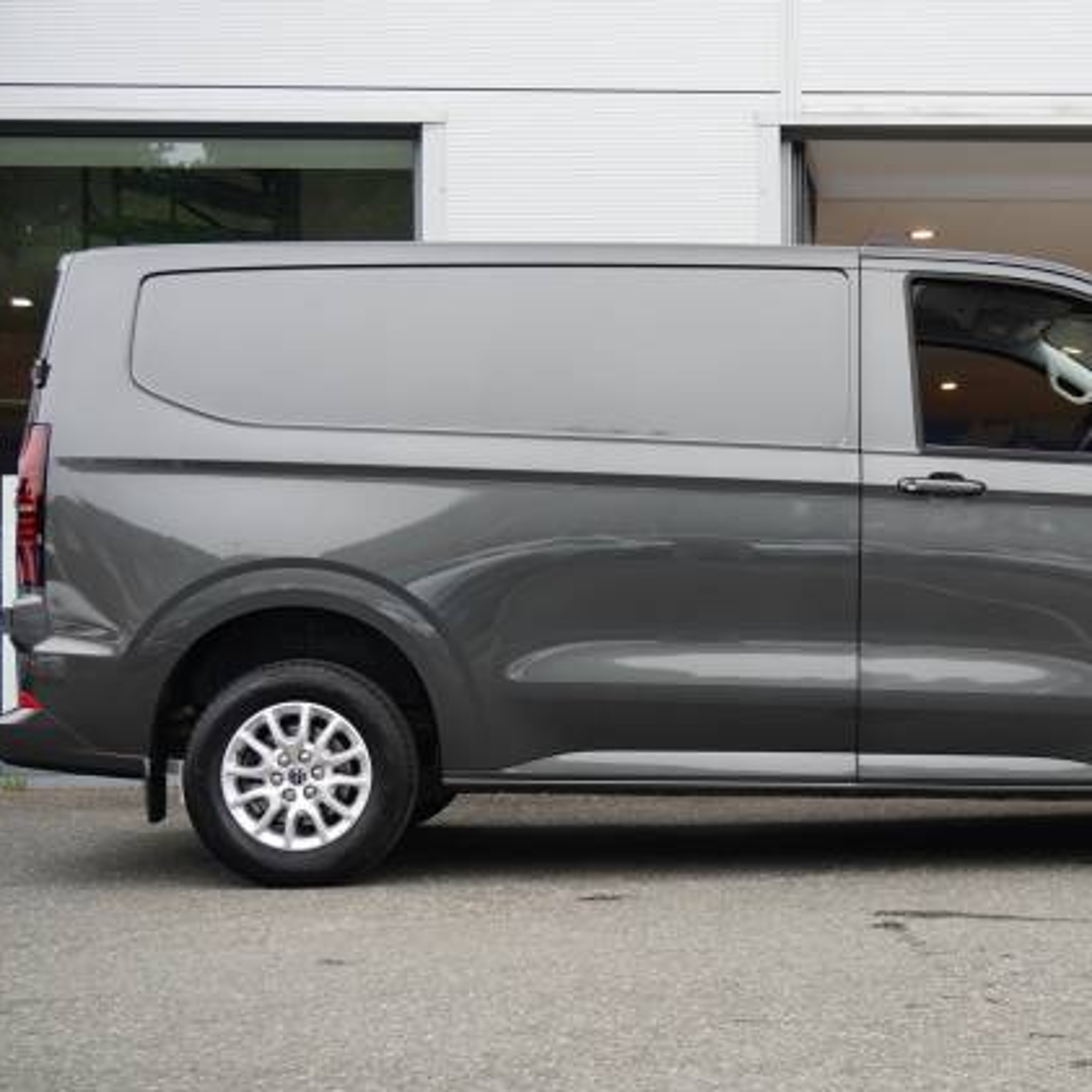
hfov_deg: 27.4
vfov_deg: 27.7
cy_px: 550
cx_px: 801
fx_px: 2213
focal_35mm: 62
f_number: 5
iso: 125
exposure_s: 1/60
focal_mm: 32
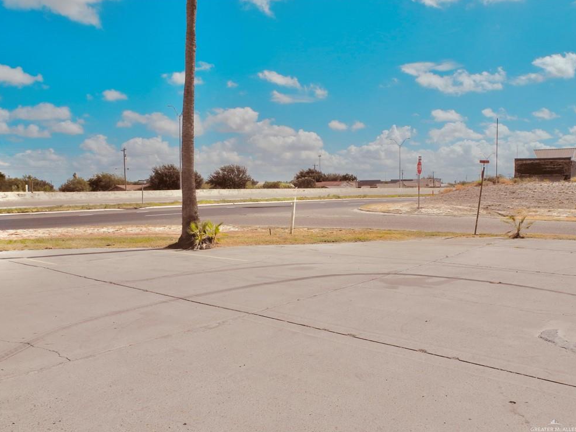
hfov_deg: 61.7
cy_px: 218
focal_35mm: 29
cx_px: 285
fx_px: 483
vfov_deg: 48.2
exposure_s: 1/800
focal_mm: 6
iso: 100
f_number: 6.3
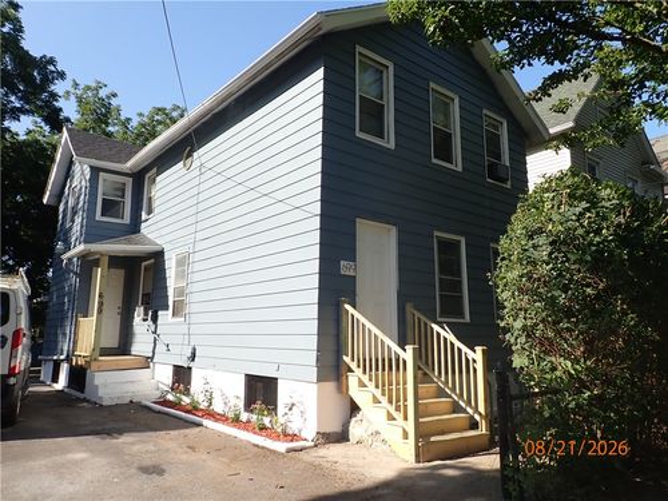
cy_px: 250
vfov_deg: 54.9
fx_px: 482
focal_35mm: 25
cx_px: 334
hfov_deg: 69.4
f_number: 2.8
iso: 100
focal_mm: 4.5
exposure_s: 1/800
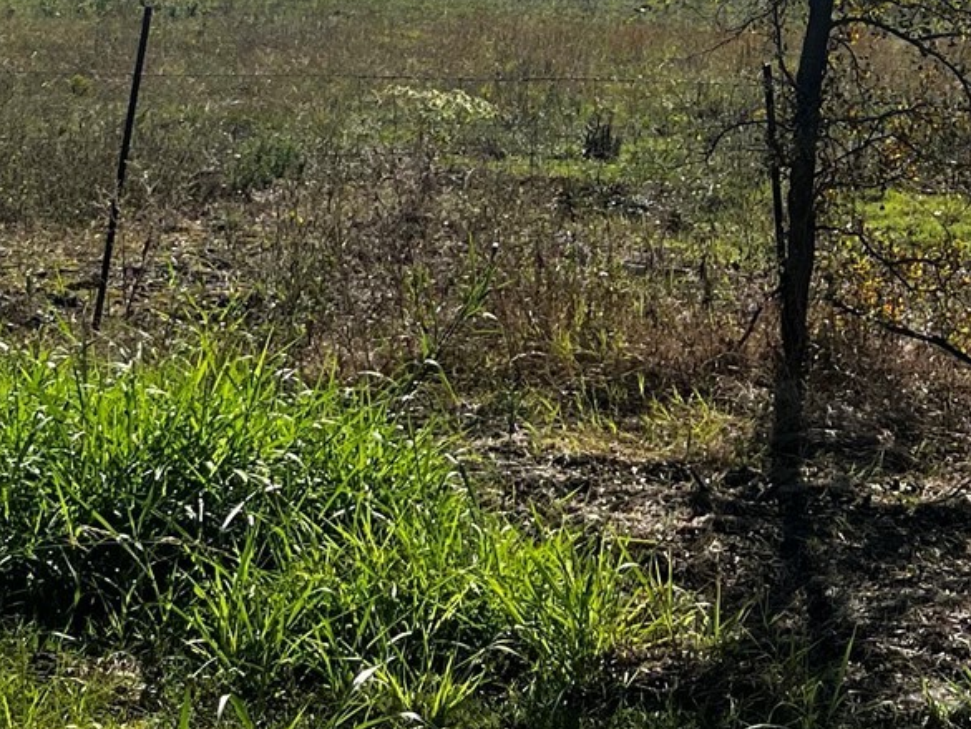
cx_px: 636
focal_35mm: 91
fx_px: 2553
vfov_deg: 15.6
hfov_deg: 21.5
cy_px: -141
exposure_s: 1/4310
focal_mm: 5.1
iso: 50
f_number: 1.6
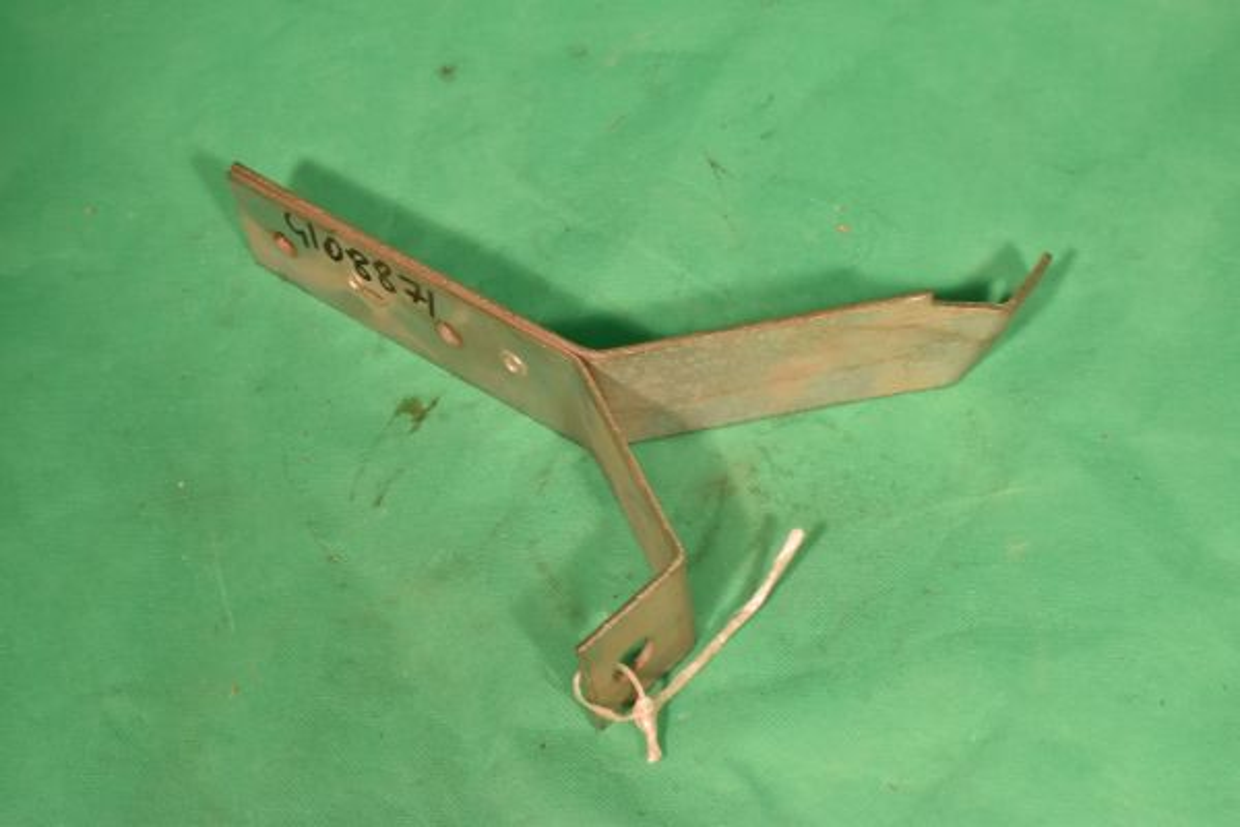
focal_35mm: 60
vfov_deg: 22.6
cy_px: 414
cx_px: 620
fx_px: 2067
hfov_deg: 33.4
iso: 1100
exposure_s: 1/60
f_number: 16
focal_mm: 40
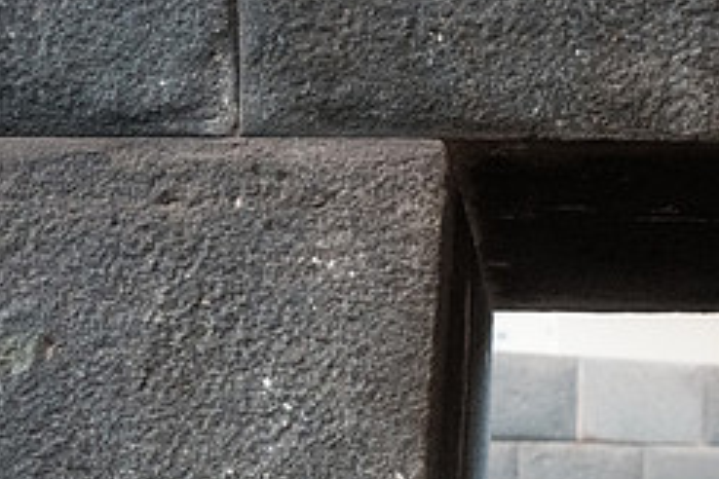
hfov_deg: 14.6
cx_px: 775
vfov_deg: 9.9
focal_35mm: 137
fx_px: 2736
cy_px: 551
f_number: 8
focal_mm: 58
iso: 12800
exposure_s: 1/125
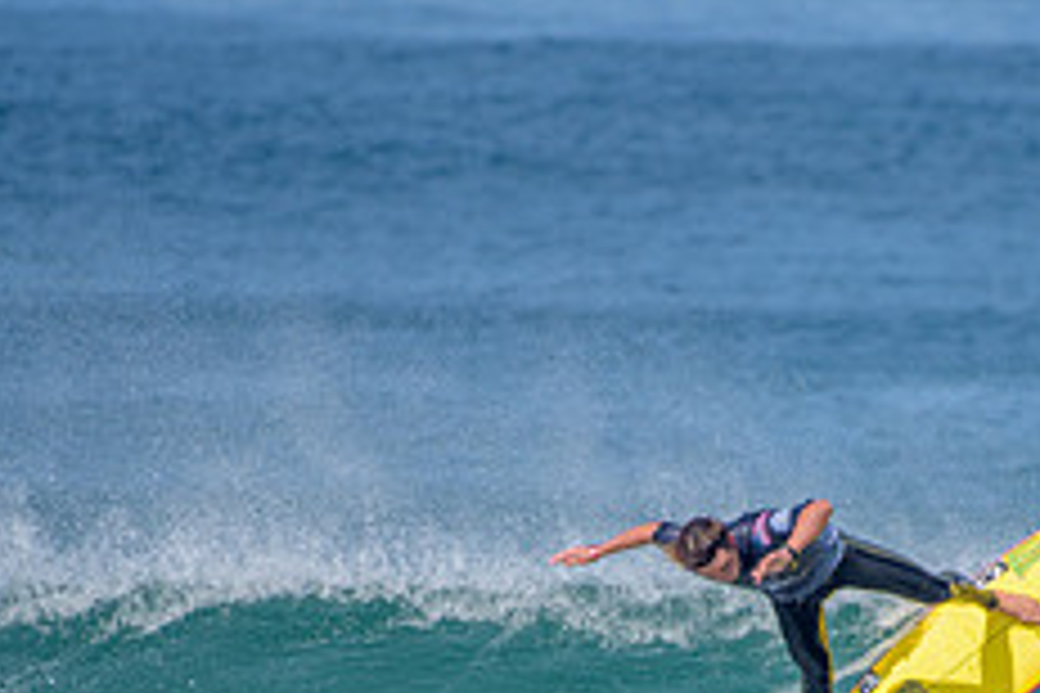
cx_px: 815
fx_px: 36282
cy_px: 758
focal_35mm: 1256
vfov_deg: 1.1
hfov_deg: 1.6
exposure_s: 1/2000
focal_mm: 500
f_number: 5.6
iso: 160
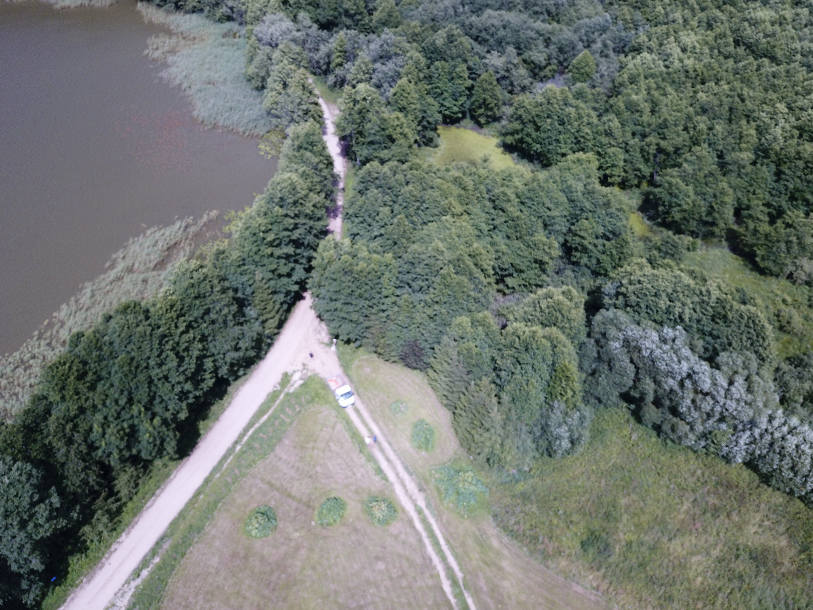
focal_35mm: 27
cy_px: 299
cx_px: 417
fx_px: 634
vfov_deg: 51.4
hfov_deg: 65.3
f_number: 2.2
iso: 100
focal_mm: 4.7
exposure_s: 1/1003
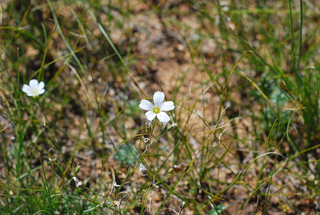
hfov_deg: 27.0
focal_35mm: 75
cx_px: 160
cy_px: 108
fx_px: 668
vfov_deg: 18.2
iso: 400
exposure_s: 1/2000
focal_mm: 50
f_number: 5.6
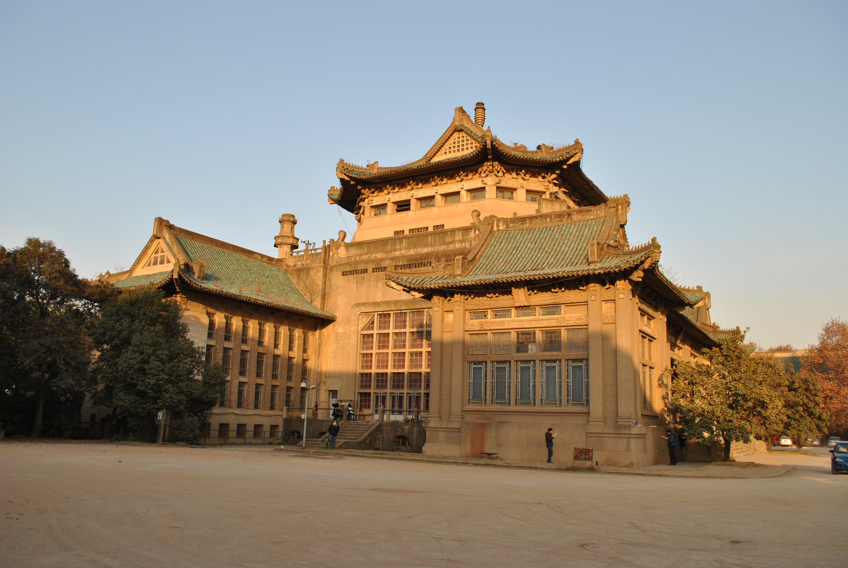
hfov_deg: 67.3
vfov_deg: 48.0
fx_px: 637
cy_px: 284
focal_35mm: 27
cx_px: 424
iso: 100
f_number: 6.3
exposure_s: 1/160
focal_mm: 18
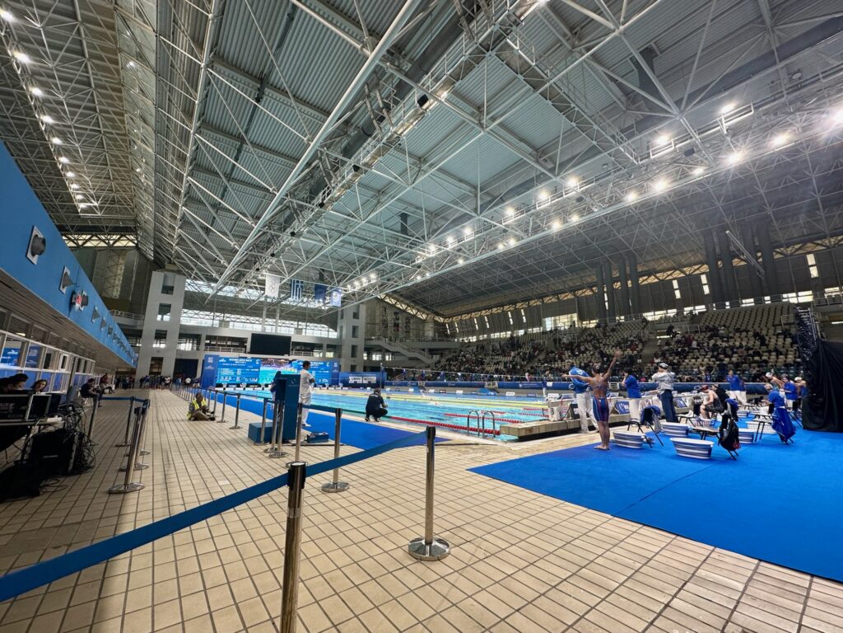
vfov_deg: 85.7
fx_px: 341
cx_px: 422
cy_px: 316
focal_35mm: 14
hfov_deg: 102.1
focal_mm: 2.22
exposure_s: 1/100
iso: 100
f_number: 2.2
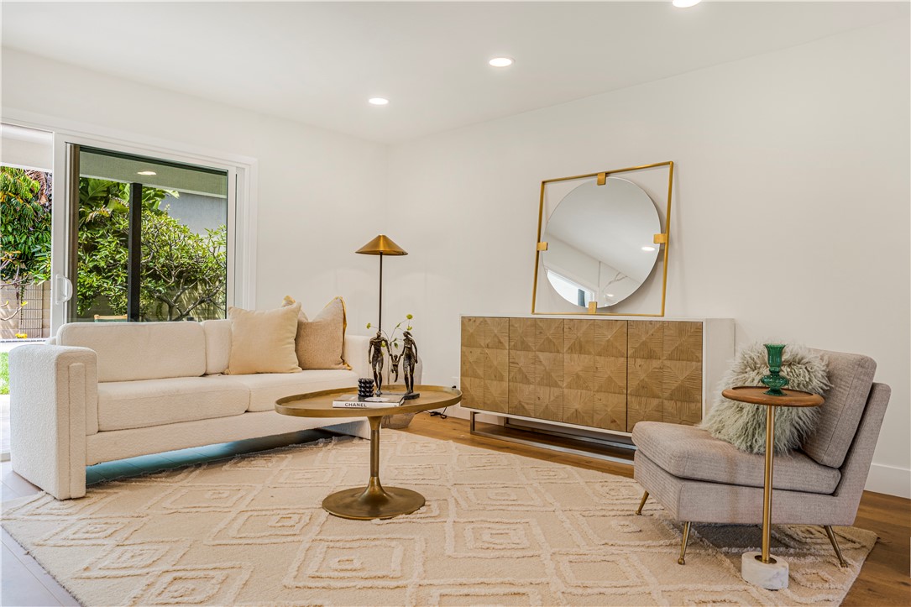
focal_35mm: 23
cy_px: 304
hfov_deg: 75.9
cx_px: 456
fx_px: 584
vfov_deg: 54.9
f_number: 8
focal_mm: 23.1
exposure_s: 1/50
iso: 400
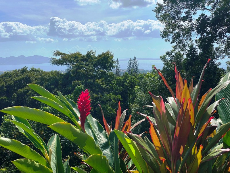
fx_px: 346
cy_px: 86
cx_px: 115
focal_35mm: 52
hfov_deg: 36.8
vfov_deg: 28.0
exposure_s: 1/2817
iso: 20
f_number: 2
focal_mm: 6
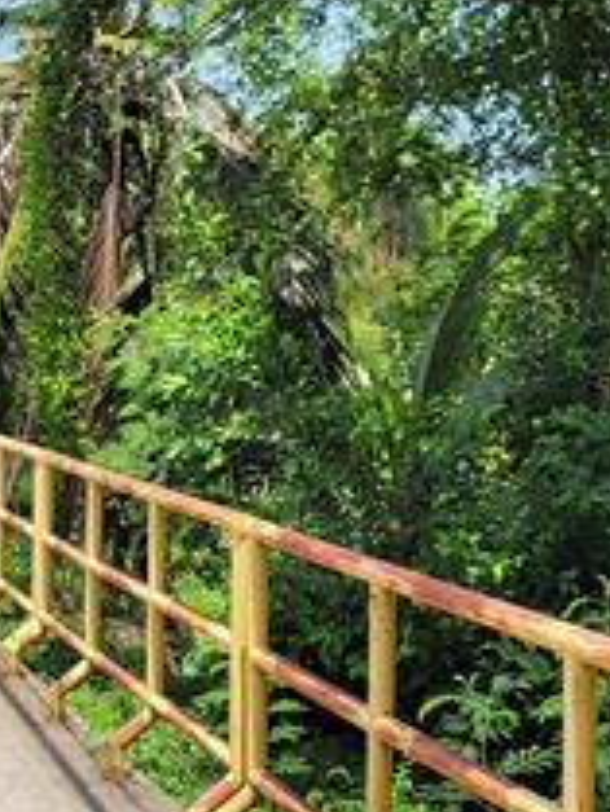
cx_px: 27
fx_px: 1901
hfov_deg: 17.9
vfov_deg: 24.1
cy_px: 408
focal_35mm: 81
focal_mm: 5.4
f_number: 1.8
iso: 40
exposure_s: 1/1554
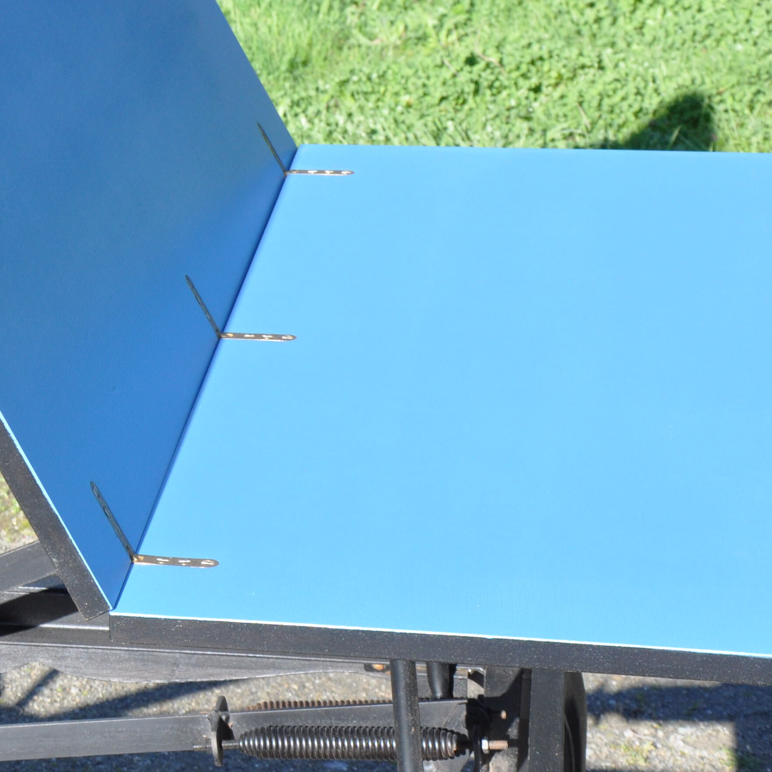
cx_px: -113
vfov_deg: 11.7
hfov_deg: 11.5
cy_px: 224
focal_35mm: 149
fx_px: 3760
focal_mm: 48
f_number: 13
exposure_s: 1/180
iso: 500
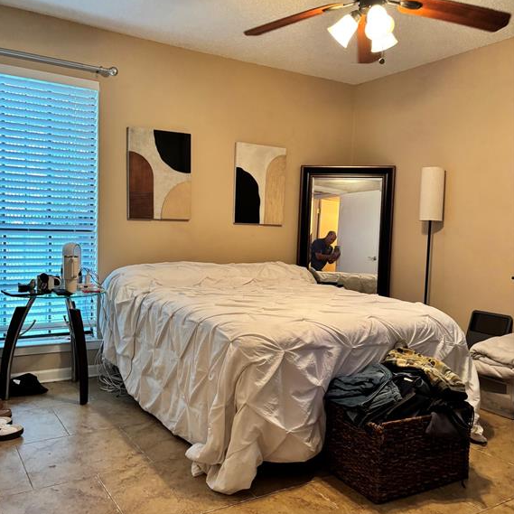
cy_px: 264
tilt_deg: -3.2
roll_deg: -2.3
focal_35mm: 31
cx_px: 257
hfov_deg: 52.5
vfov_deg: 52.5
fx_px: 521
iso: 250
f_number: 1.6
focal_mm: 5.96
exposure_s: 1/60
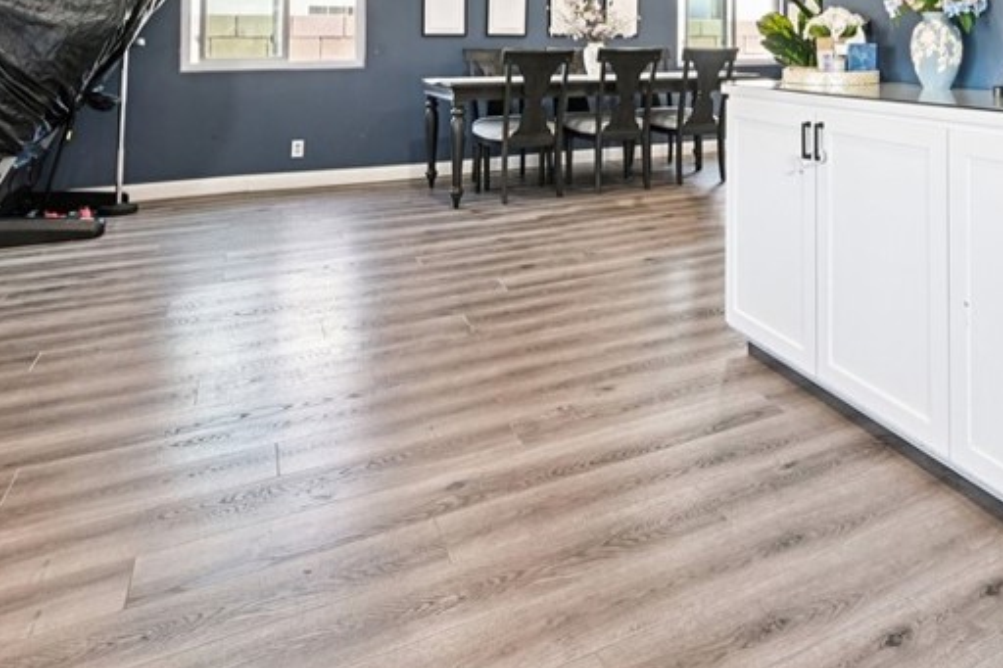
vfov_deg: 46.0
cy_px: 100
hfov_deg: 66.4
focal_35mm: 26
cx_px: 713
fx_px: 724
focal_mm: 13
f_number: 8
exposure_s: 1/5
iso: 250
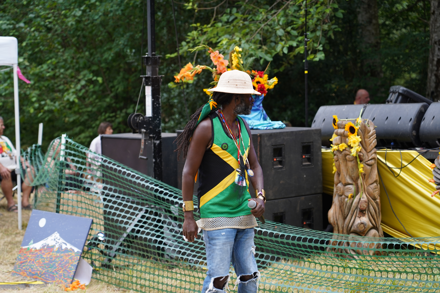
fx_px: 1283
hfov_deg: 19.5
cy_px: 146
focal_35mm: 105
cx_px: 220
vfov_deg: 13.0
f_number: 4
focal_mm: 105
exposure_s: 1/160
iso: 400
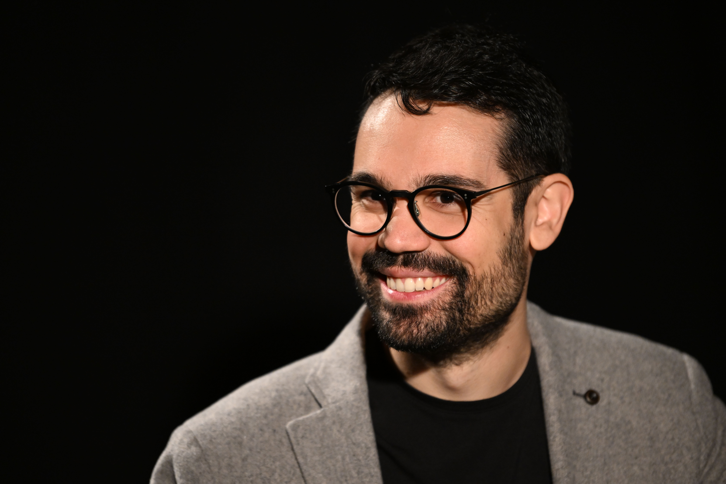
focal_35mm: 200
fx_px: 4033
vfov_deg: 6.9
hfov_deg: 10.3
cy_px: 242
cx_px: 363
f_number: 3.2
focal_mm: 200
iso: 3200
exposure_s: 1/200
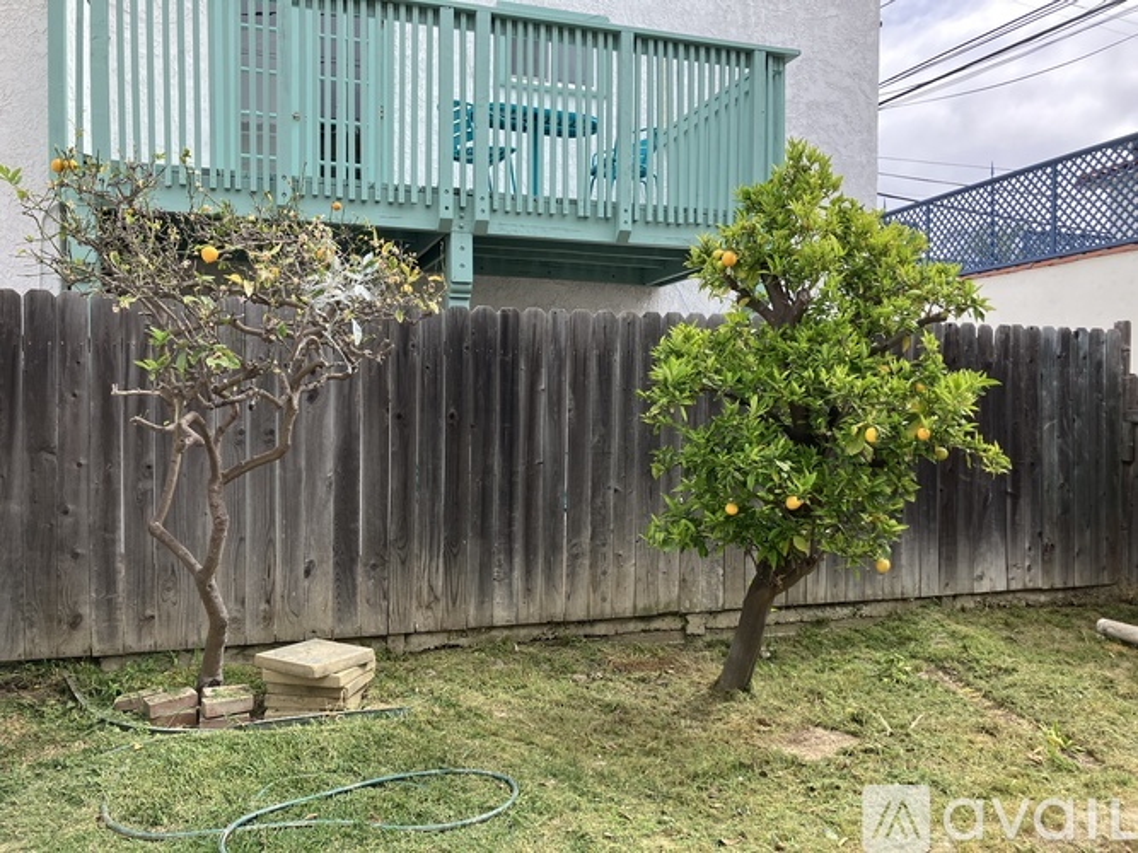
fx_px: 920
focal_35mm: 28
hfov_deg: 63.5
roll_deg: -0.2
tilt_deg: -1.5
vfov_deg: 49.7
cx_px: 569
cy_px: 426
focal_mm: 3.99
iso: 32
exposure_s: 1/704
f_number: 1.8
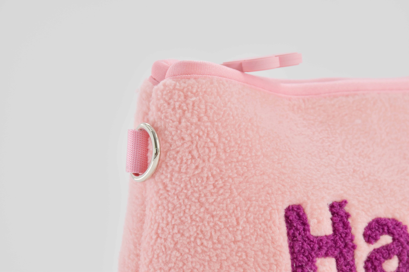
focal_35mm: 120
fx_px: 1363
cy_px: 136
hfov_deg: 17.1
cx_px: 204
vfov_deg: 11.4
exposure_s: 1/25
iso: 320
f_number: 14
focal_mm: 80
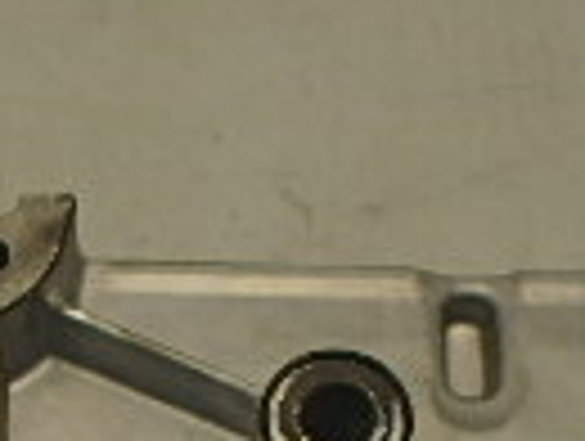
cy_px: 1071
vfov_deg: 11.7
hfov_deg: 18.9
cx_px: 135
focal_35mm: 103
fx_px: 1744
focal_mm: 3.7
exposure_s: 1/80
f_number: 3.5
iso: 125
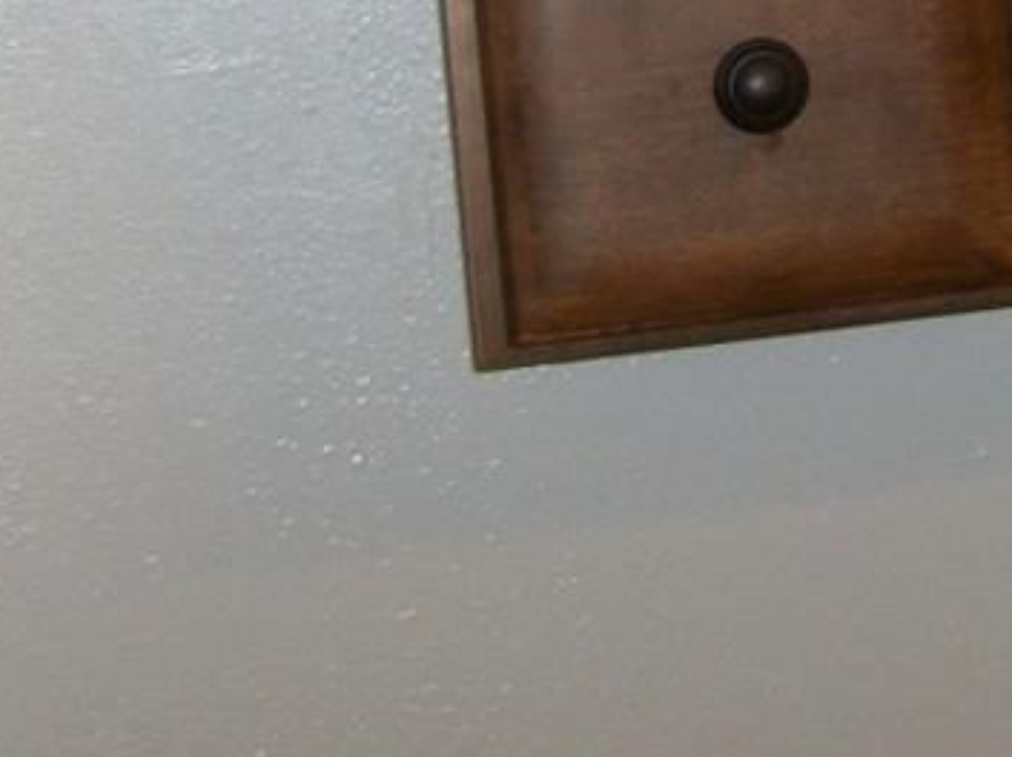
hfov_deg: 14.3
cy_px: -499
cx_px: 983
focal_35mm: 136
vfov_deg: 10.4
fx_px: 3972
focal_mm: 5.7
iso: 80
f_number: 2.9
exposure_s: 1/60
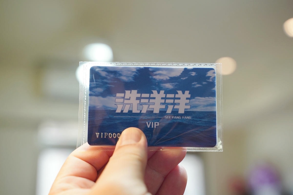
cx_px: 146
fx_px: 399
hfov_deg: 40.3
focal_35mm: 49
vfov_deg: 27.5
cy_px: 98
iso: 800
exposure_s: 1/60
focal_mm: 49
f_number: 4
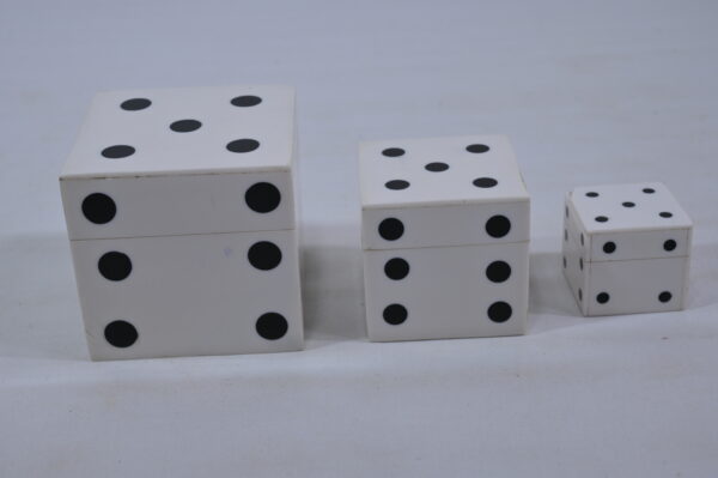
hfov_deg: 35.1
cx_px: 359
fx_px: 1136
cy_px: 239
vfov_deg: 23.7
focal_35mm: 57
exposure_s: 1/125
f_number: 9
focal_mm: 57
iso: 500
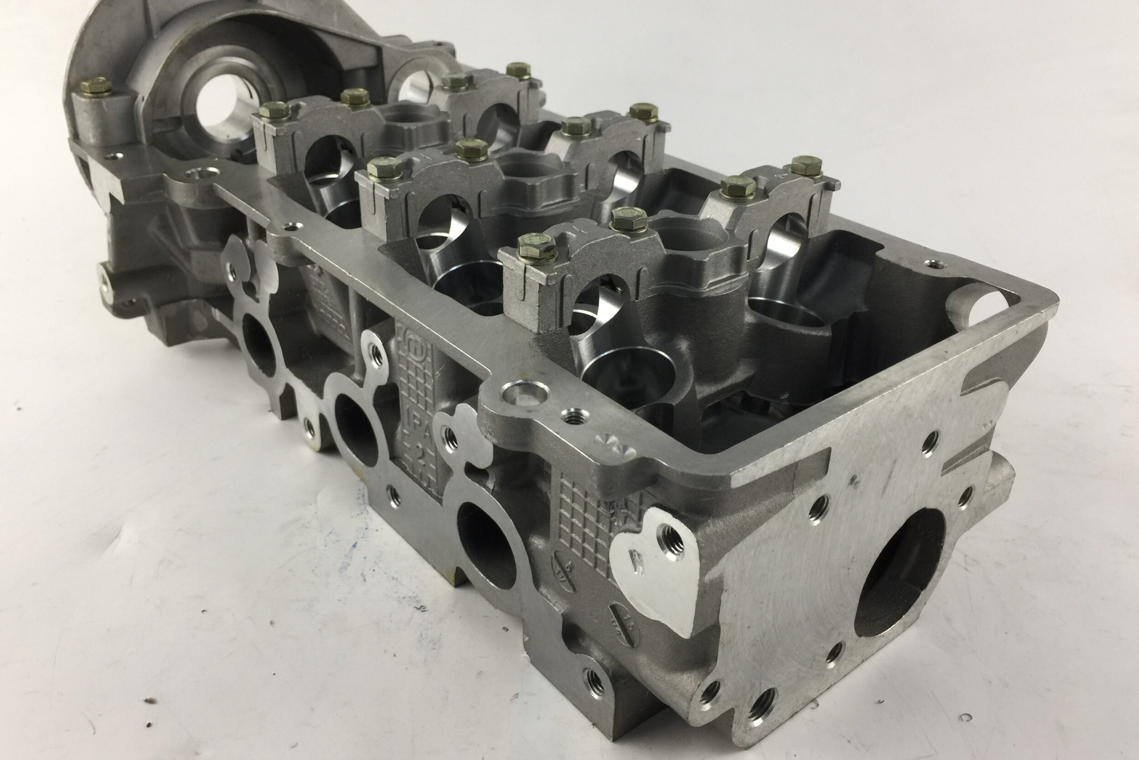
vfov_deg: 42.3
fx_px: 981
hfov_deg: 60.3
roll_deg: -2.6
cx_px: 555
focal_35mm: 31
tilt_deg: -28.5
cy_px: 346
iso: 32
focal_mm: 4.15
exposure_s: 1/33
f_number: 2.2
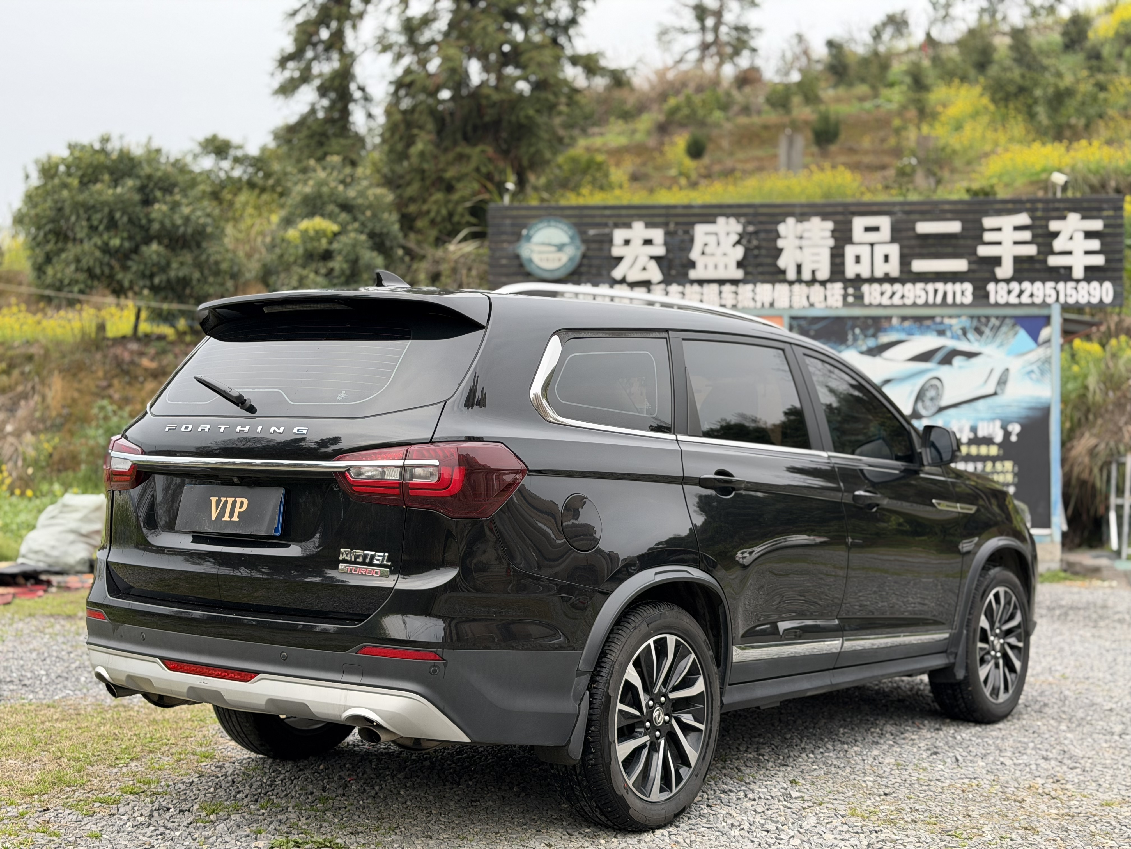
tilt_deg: +1.5
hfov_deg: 39.7
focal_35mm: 48
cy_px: 424
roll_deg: -0.5
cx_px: 566
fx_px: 1568
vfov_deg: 30.3
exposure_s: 1/1000
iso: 100
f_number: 1.78
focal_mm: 6.76
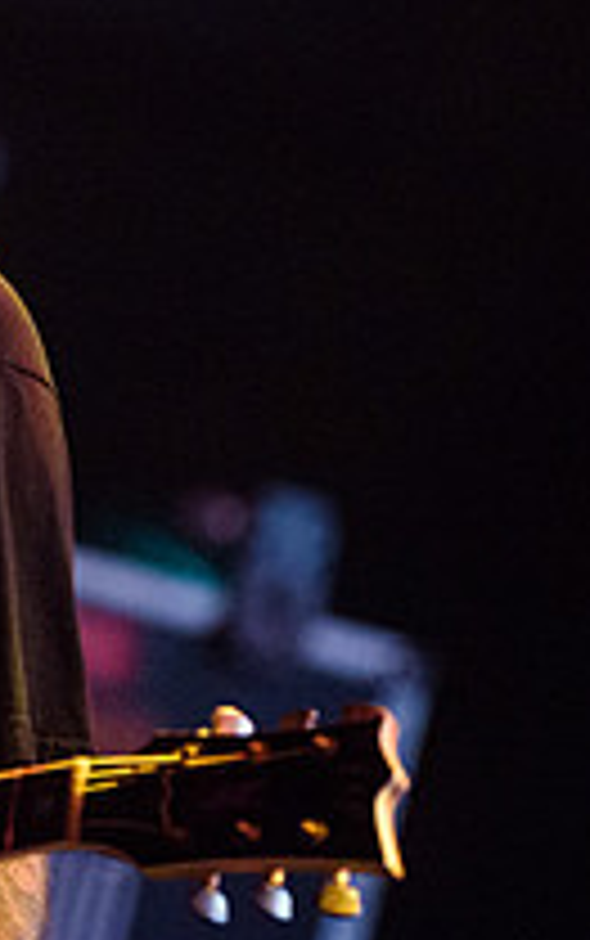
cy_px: 245
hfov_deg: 2.3
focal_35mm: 566
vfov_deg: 3.7
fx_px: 14532
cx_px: -306
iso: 3200
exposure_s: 1/320
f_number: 3.5
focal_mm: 200
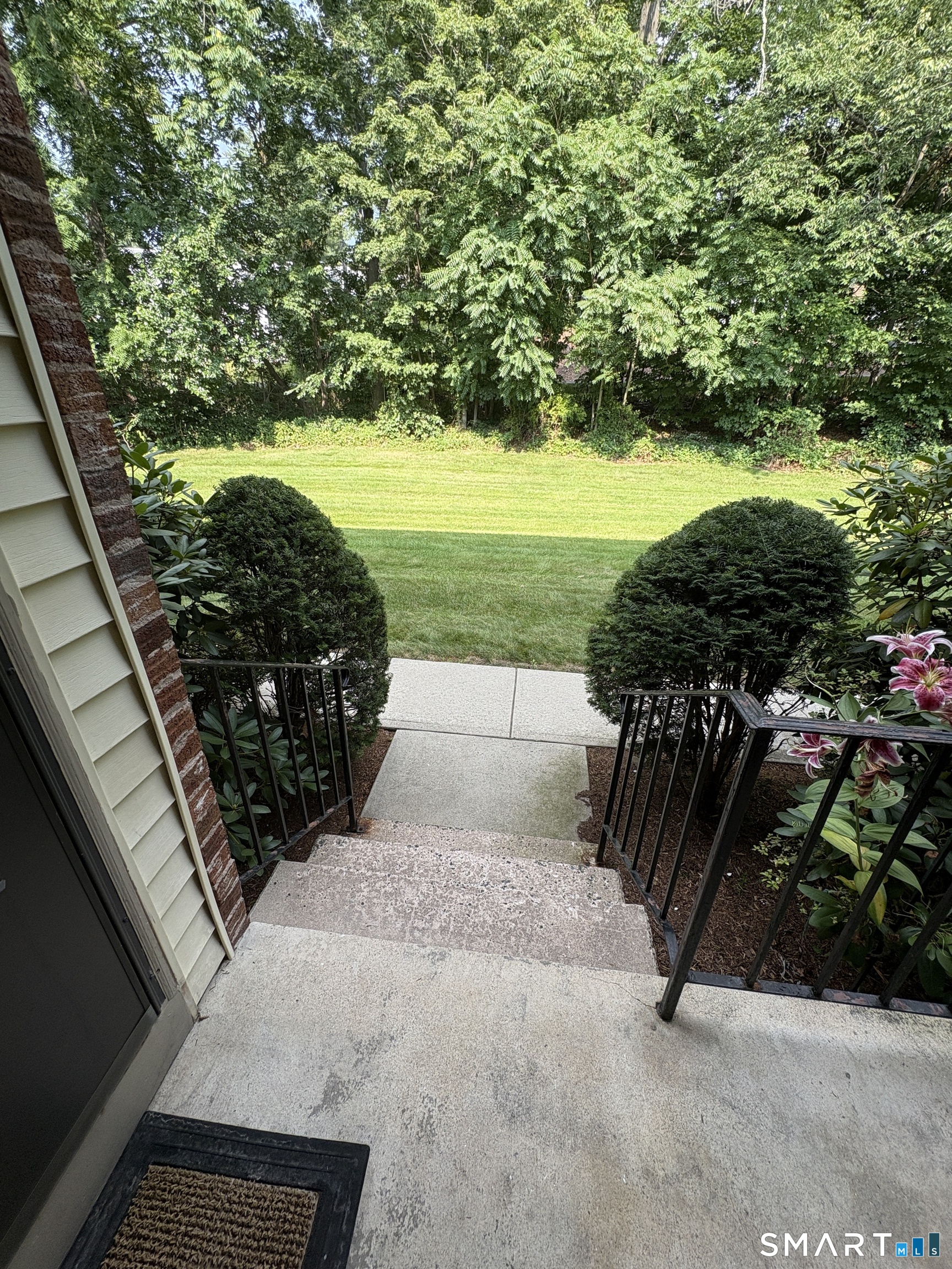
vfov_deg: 102.1
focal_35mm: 14
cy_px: 634
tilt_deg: -26.4
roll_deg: -1.5
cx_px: 476
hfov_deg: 85.7
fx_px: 513
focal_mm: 2.22
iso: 40
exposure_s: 1/341
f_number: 2.2
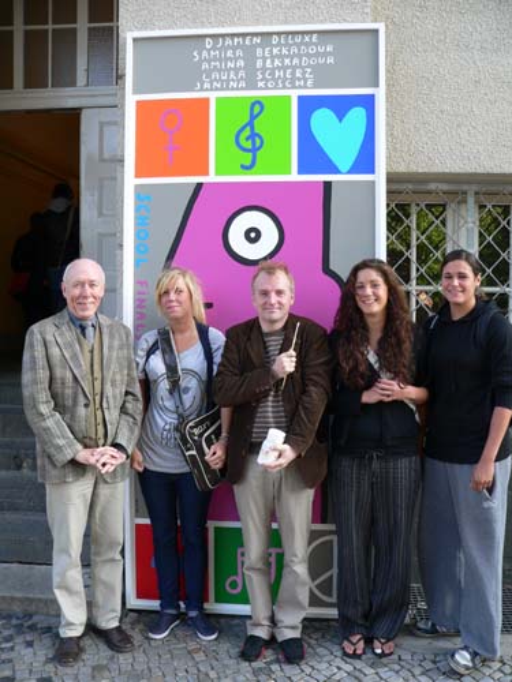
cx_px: 256
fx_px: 710
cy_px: 341
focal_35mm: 36
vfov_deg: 51.4
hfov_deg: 39.7
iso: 80
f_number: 2.8
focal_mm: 6
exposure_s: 1/100
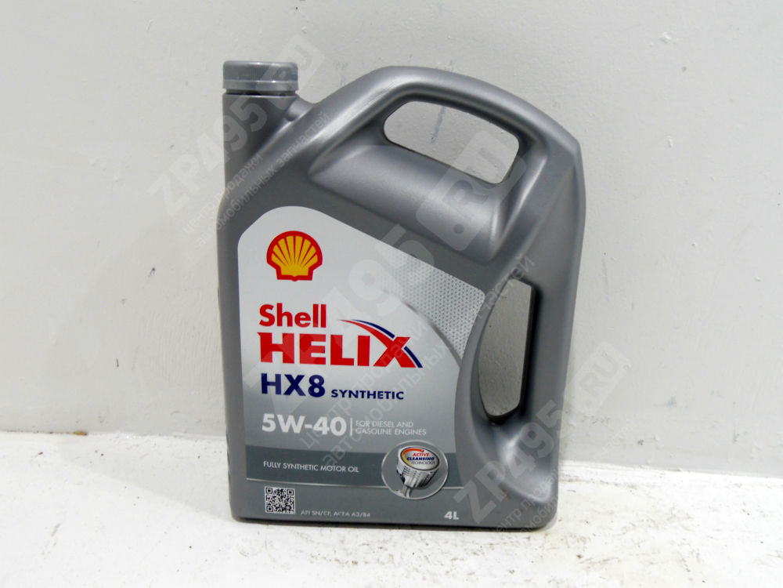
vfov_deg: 44.2
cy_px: 294
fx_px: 724
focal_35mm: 32
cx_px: 392
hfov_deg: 56.8
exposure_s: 1/30
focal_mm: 5.8
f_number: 3.5
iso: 200
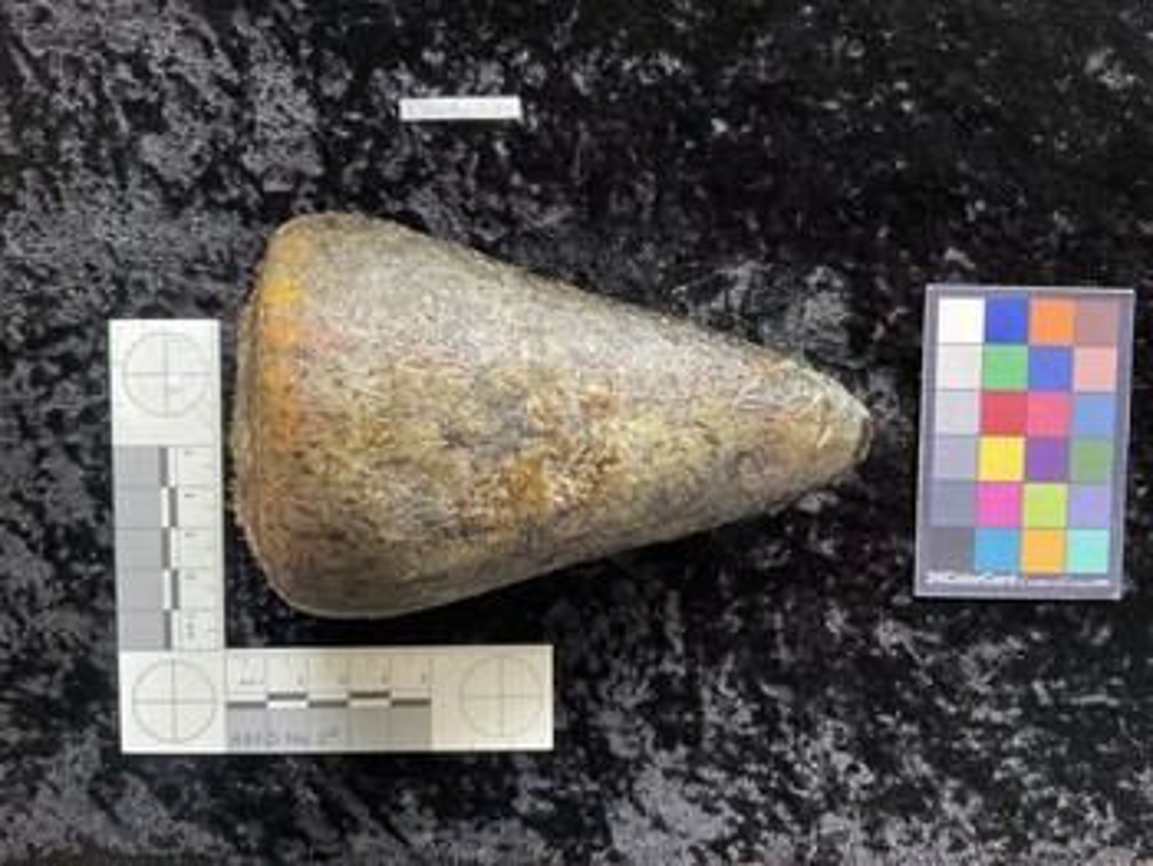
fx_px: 967
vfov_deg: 48.3
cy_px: 433
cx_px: 576
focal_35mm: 29
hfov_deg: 61.6
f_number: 1.8
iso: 320
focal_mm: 3
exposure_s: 1/40
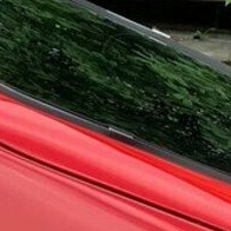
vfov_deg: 6.2
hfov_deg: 6.2
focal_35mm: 282
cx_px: 239
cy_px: 312
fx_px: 2129
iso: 25
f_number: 2.4
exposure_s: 1/122
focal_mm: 6
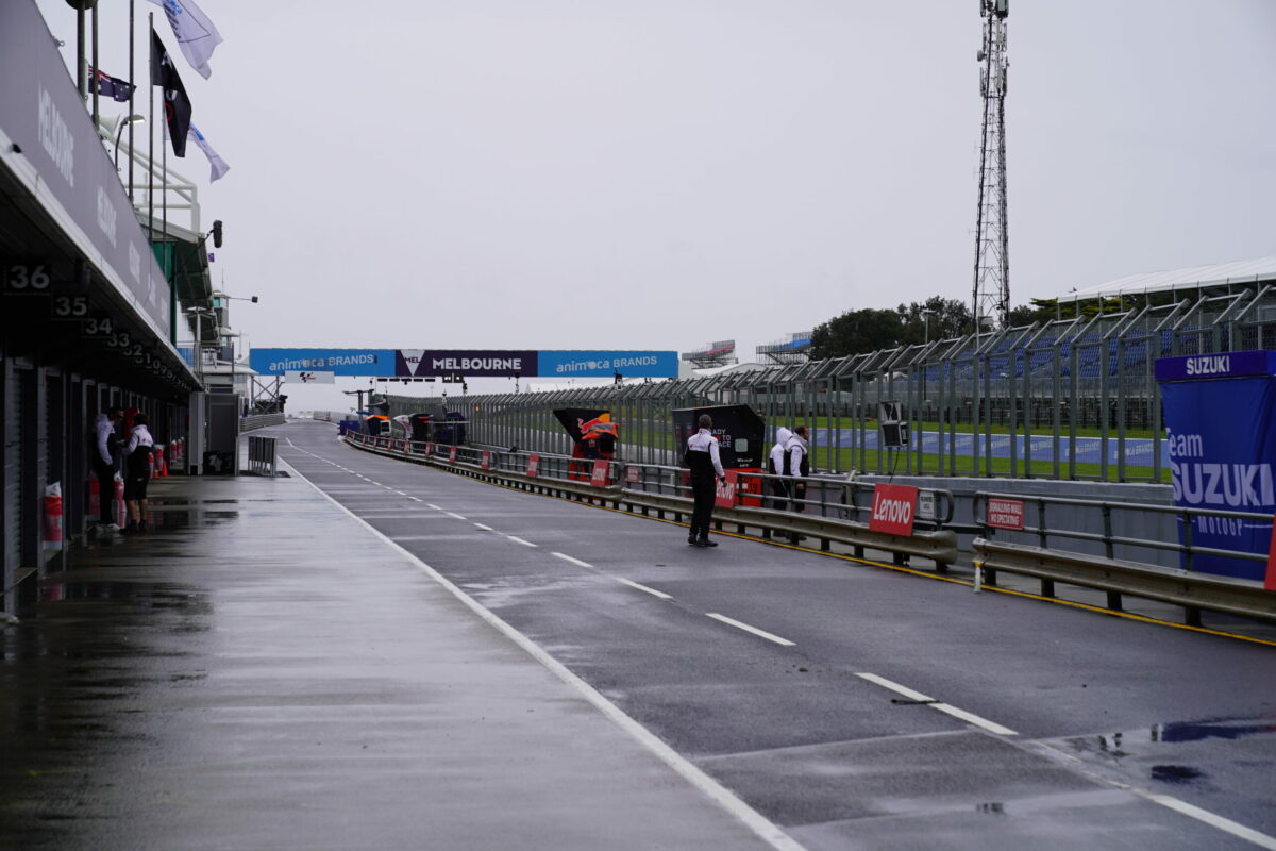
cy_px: 426
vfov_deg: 19.5
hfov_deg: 28.8
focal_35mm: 70
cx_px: 638
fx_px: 2481
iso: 100
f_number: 5
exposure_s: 1/125
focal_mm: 70
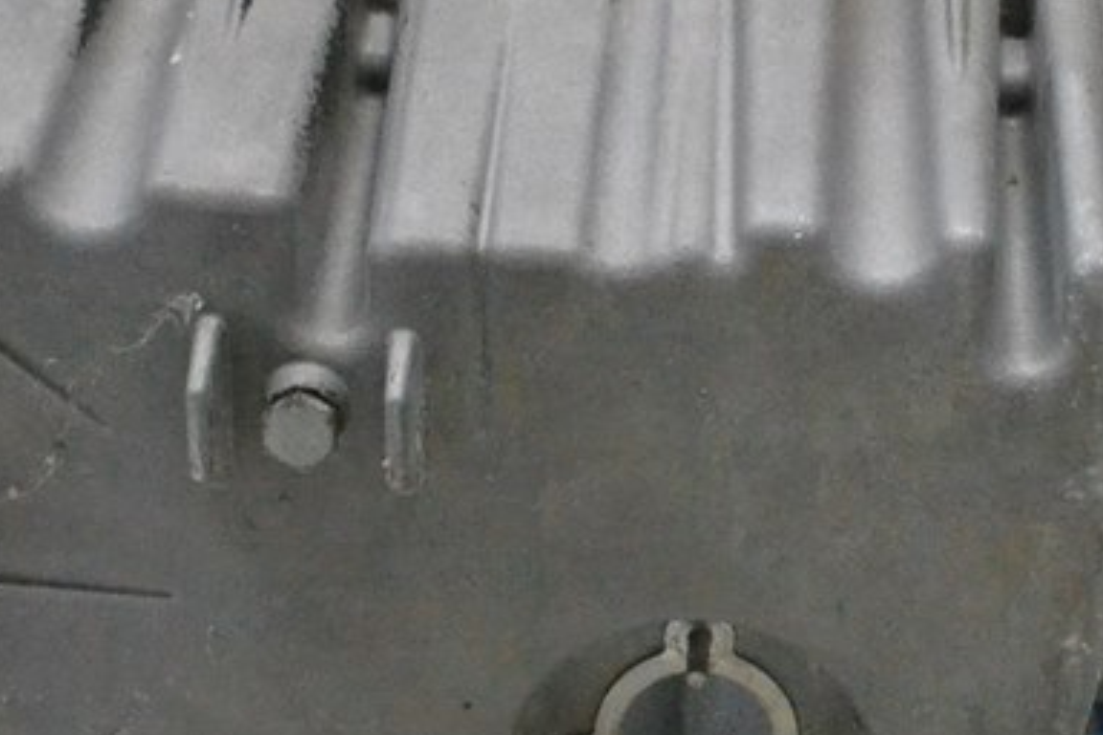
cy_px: 220
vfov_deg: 15.5
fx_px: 2696
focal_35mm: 88
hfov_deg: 22.7
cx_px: 945
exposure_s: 1/100
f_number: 13
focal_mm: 22
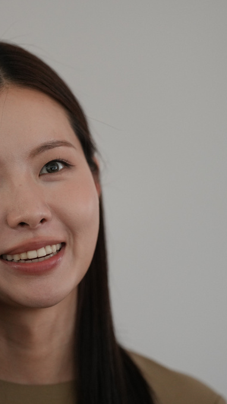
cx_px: 72
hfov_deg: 5.7
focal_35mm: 213
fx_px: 2282
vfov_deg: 10.1
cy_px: 202
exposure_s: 1/640
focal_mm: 135
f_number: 1.8
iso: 2000
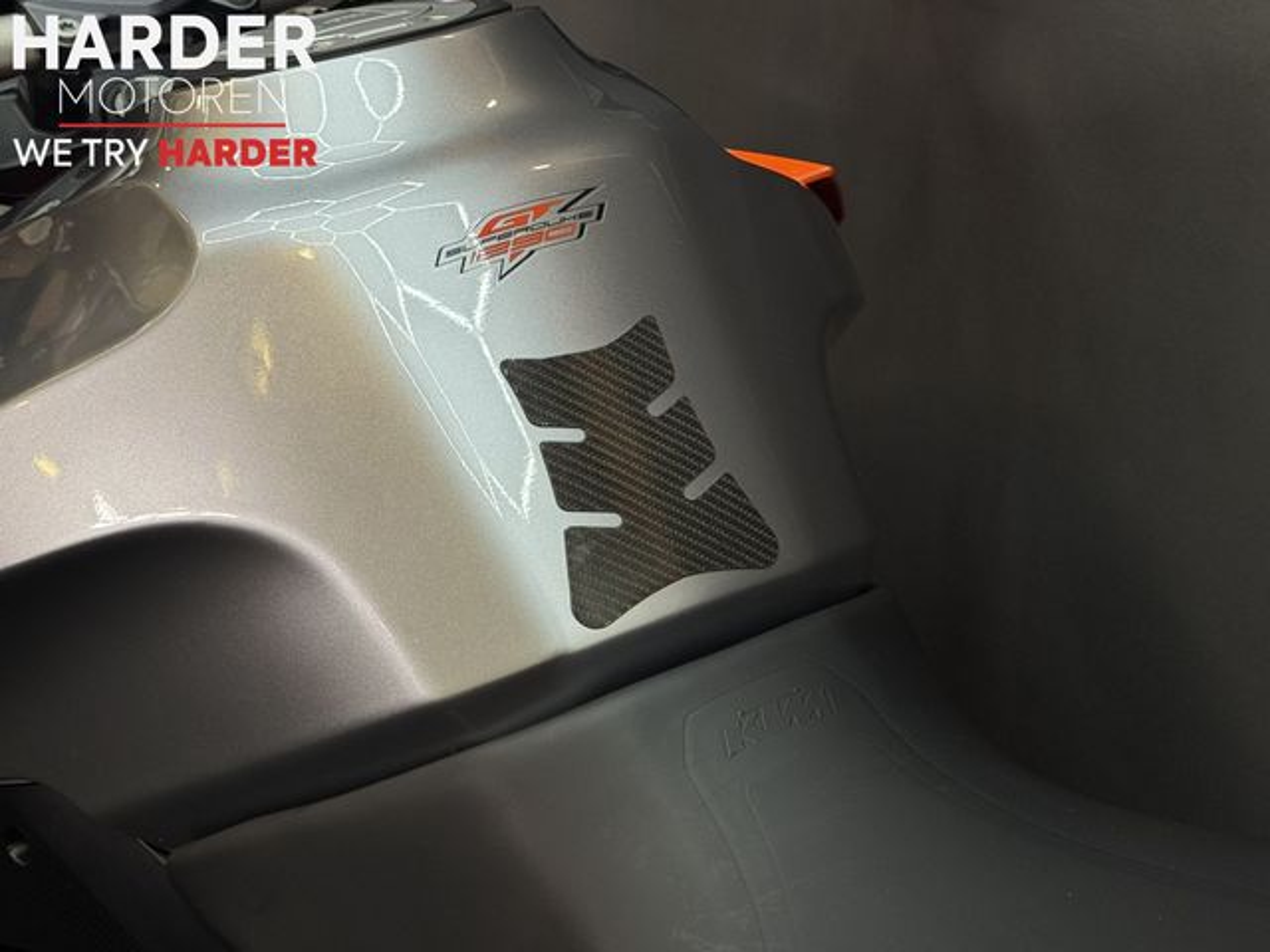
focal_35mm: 48
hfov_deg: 39.7
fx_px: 1761
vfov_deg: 30.3
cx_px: 635
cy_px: 476
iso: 50
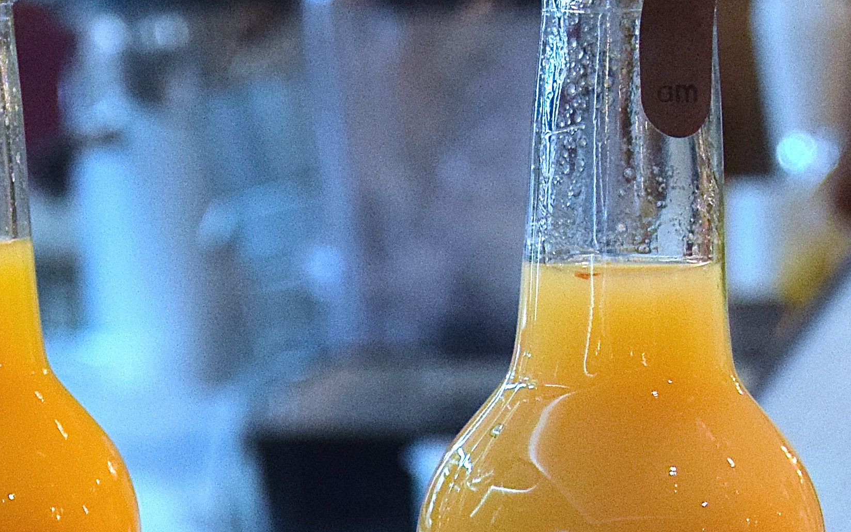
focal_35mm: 167
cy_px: 882
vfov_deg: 7.7
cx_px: 235
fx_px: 3873
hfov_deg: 12.5
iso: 1800
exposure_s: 1/60
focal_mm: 30
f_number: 4.2
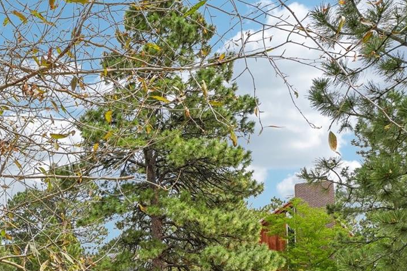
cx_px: 7
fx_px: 420
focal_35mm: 37
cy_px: 295
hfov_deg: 44.6
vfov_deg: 31.9
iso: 100
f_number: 8
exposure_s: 1/250
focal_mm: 11
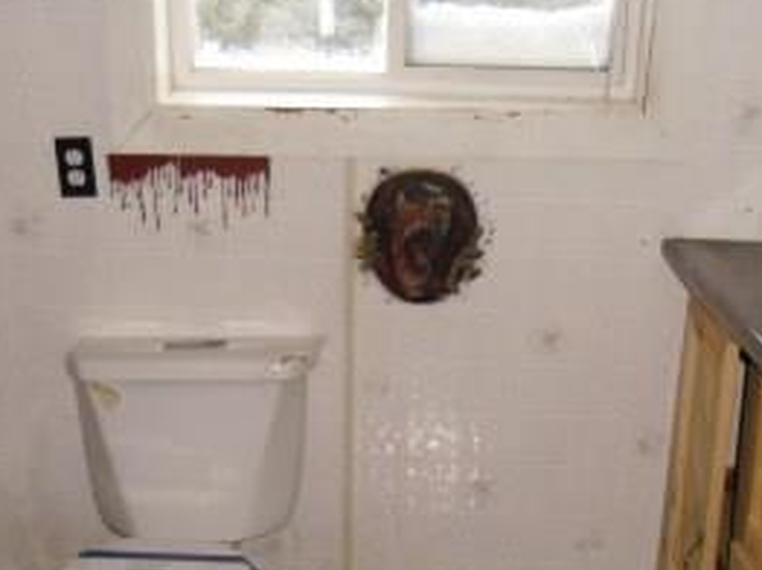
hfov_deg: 29.4
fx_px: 1452
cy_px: 445
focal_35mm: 66
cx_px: 404
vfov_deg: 22.0
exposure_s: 1/60
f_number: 3.2
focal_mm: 4.9
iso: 200
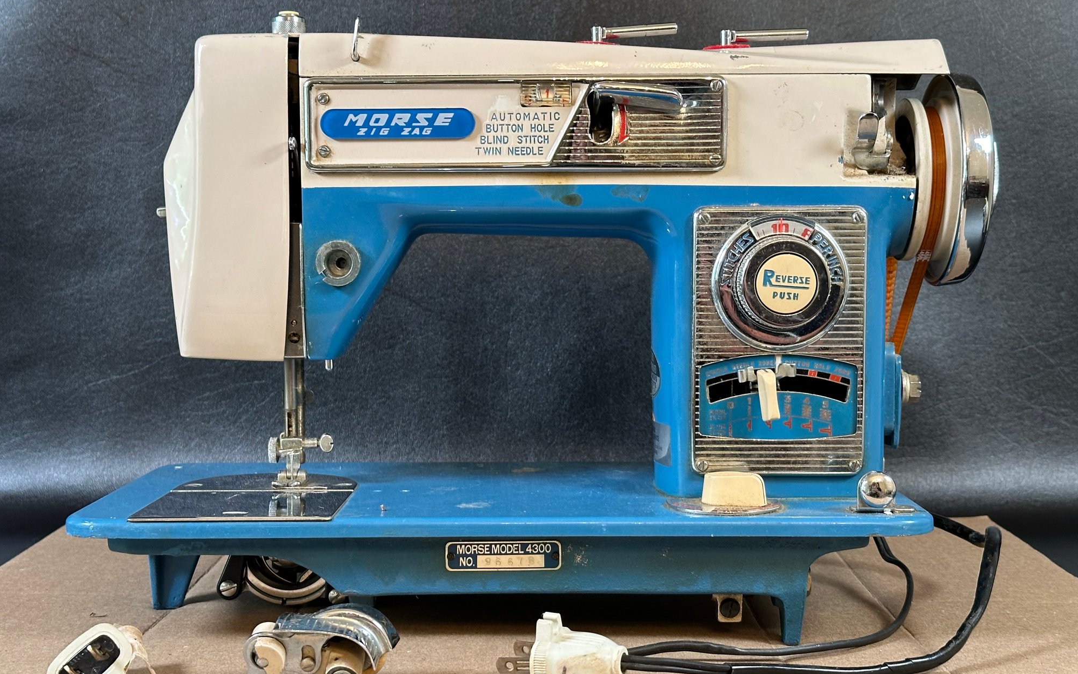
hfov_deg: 39.6
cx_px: 539
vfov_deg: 25.3
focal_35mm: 51
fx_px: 1498
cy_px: 367
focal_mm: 6.86
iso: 160
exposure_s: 1/60
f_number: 1.78
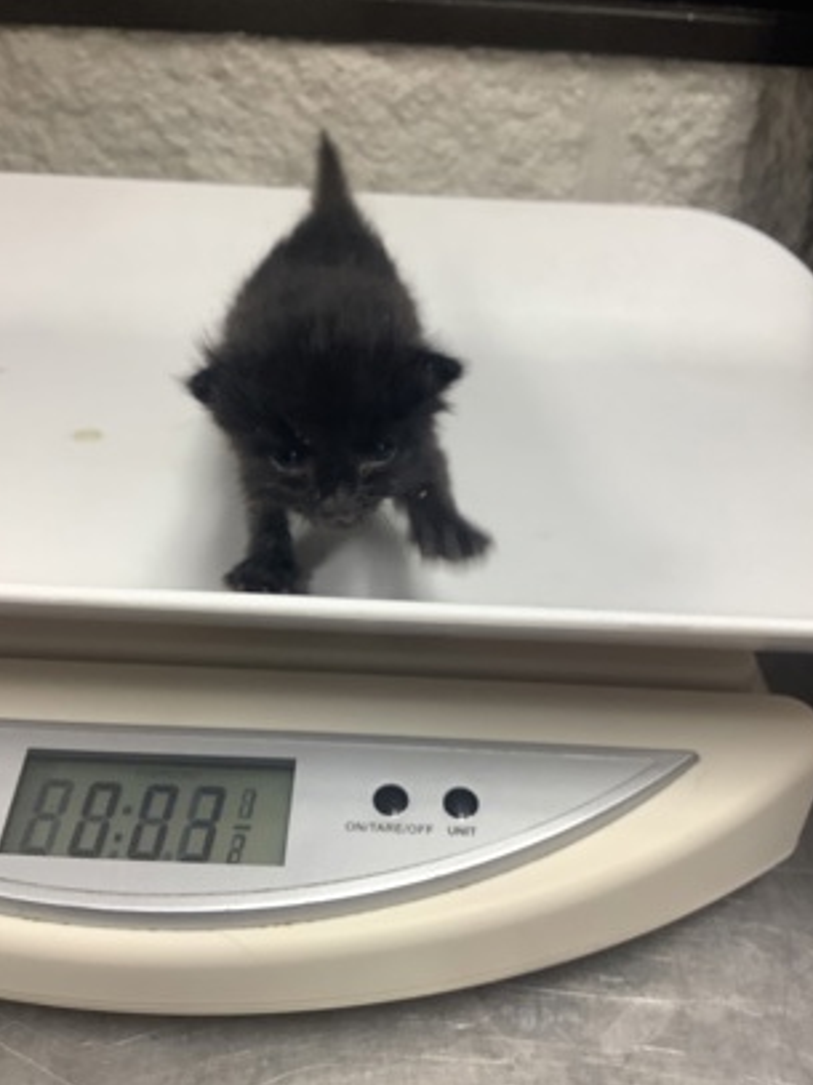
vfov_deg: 56.8
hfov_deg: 44.1
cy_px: 546
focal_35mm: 32
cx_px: 409
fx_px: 1003
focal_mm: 3.3
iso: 64
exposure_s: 1/60
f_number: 2.4
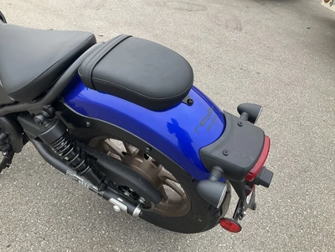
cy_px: 126
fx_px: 281
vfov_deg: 48.2
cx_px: 168
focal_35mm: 29
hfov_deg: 61.7
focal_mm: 3
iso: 25
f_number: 1.8
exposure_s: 1/562
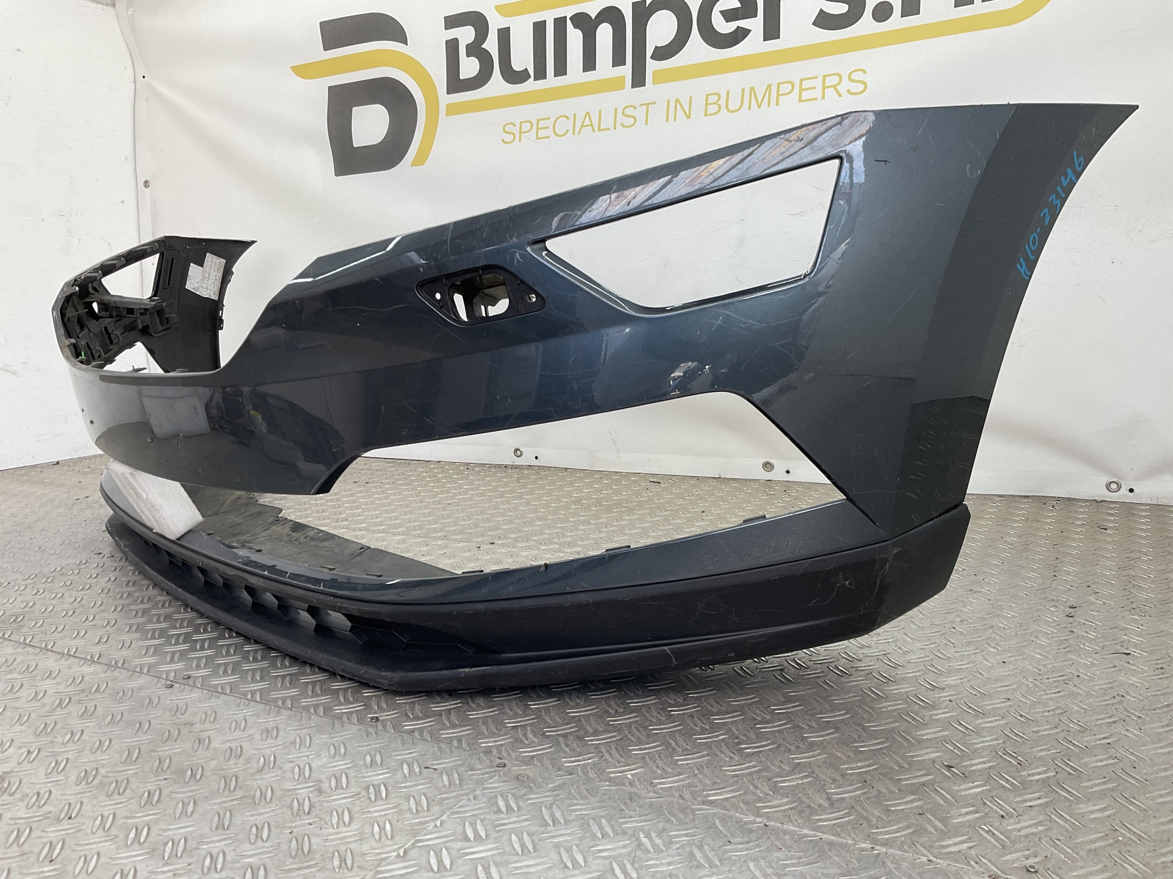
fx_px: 983
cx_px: 586
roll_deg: +1.1
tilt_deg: -10.6
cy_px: 440
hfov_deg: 61.7
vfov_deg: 48.2
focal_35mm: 29
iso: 16
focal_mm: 3
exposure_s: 1/101
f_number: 1.8
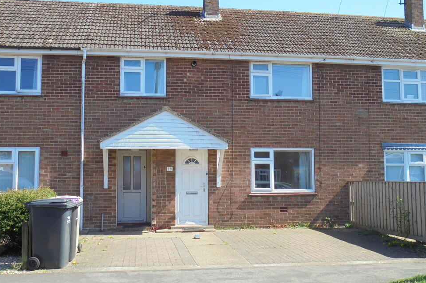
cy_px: 129
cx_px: 220
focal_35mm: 42
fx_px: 497
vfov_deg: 31.9
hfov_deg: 46.4
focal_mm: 6.9
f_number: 4.2
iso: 100
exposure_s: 1/250
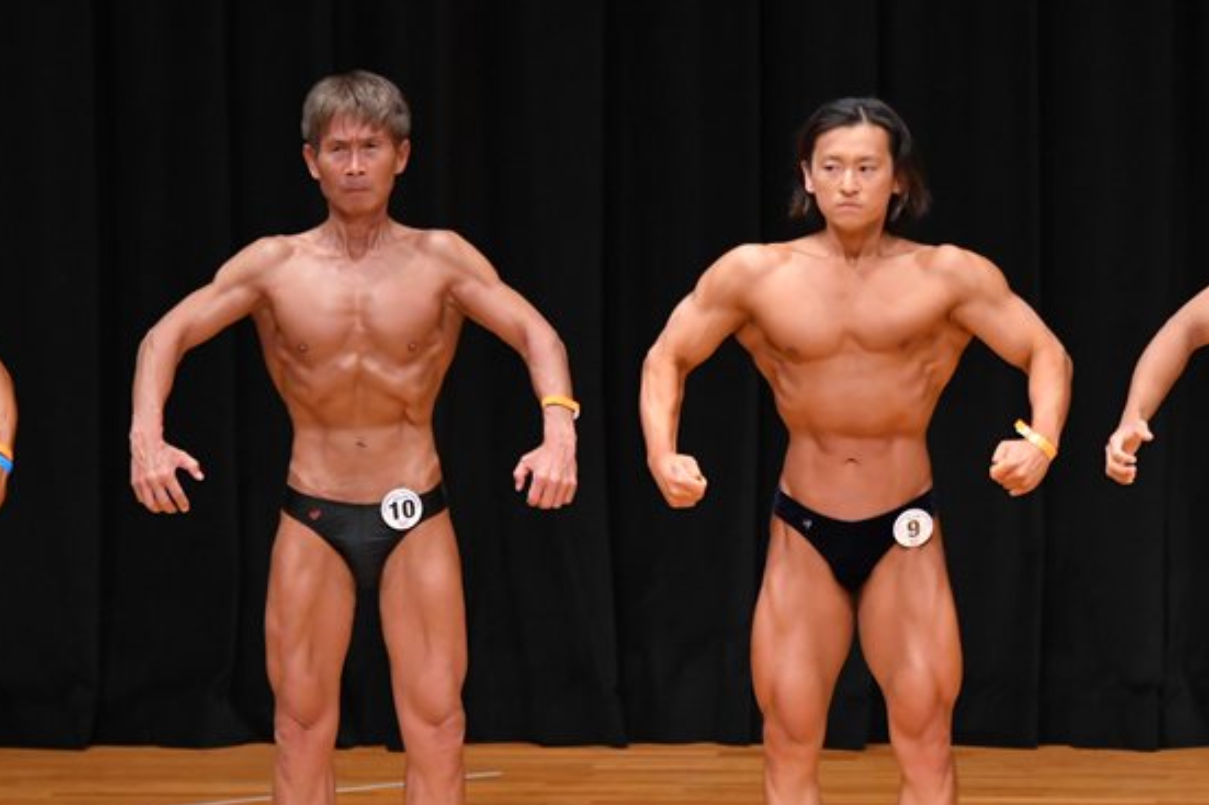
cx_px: 694
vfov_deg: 3.6
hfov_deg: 5.4
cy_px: 489
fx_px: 12757
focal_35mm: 380
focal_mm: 180
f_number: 5.6
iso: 4000
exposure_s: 1/400
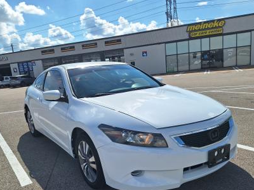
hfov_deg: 61.6
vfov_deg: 47.8
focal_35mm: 29
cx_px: 123
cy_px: 119
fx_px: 213
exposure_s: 1/5525
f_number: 1.8
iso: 40
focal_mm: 5.54
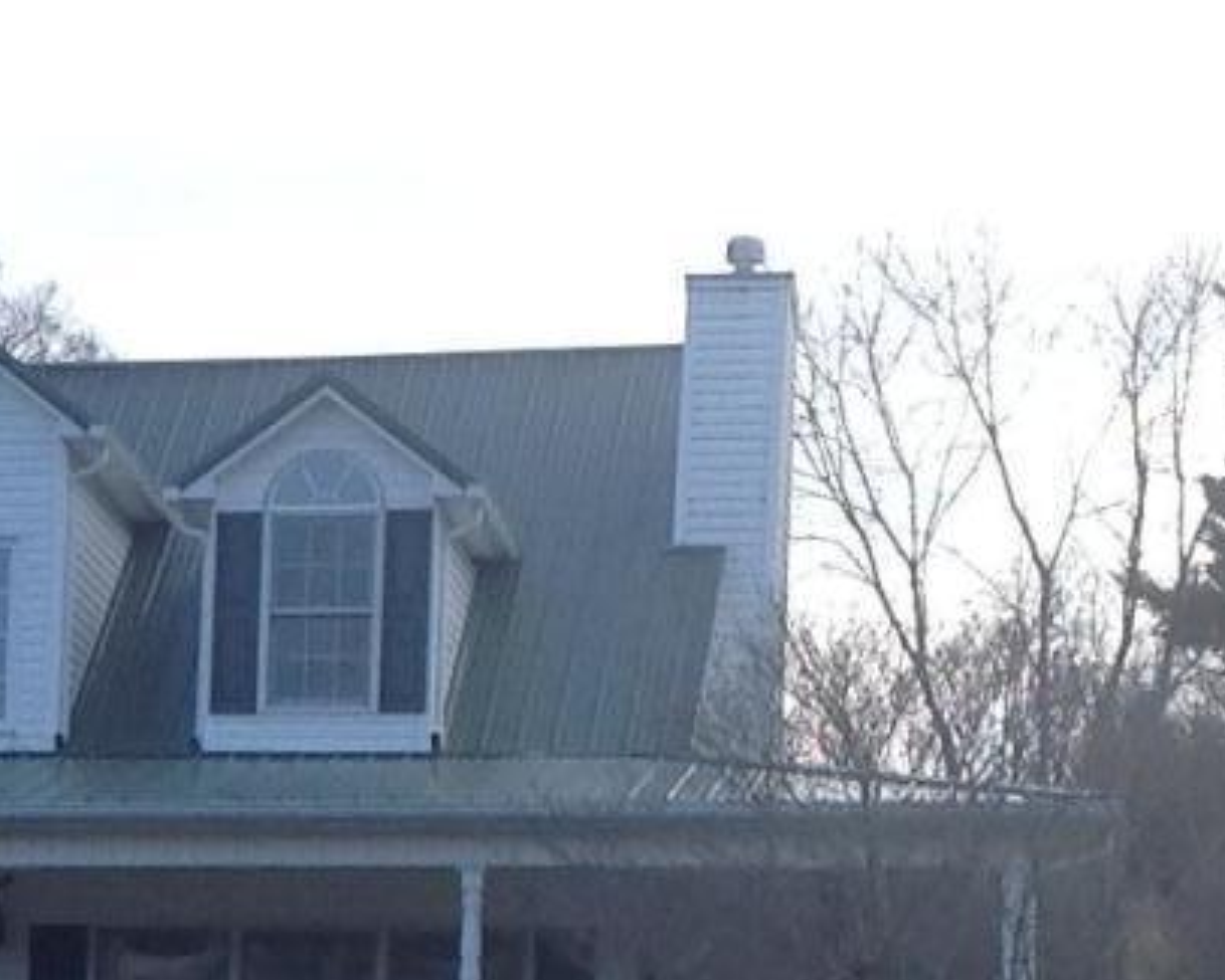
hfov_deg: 11.2
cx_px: -323
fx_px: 6092
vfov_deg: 9.0
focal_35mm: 168
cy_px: 1325
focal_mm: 4.28
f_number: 2.4
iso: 50
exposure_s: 1/864
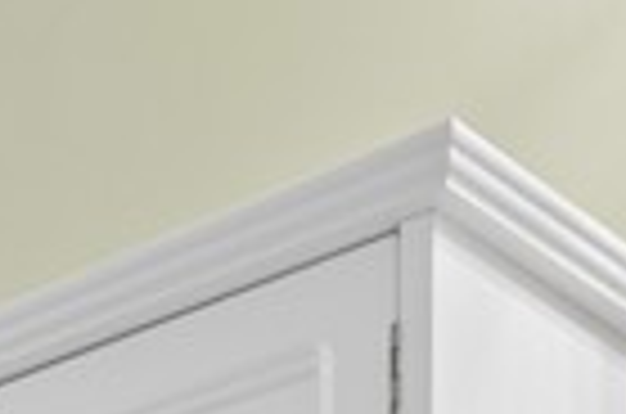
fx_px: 2307
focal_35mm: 133
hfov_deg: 15.4
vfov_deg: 7.9
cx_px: 297
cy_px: 1474
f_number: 9
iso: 250
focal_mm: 17
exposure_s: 1/2
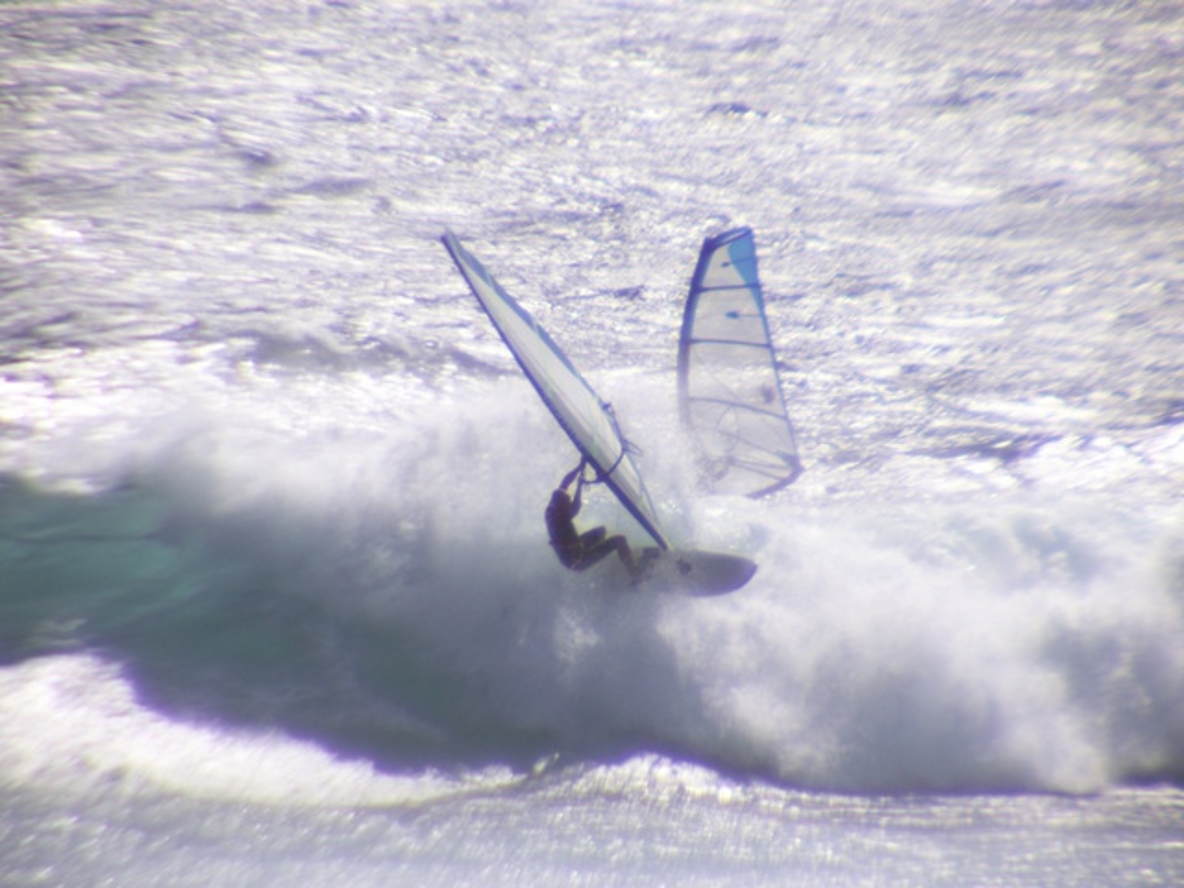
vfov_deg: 3.5
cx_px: 592
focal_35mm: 420
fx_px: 14366
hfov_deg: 4.7
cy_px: 444
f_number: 6.3
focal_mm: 69.45
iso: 50
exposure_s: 1/800
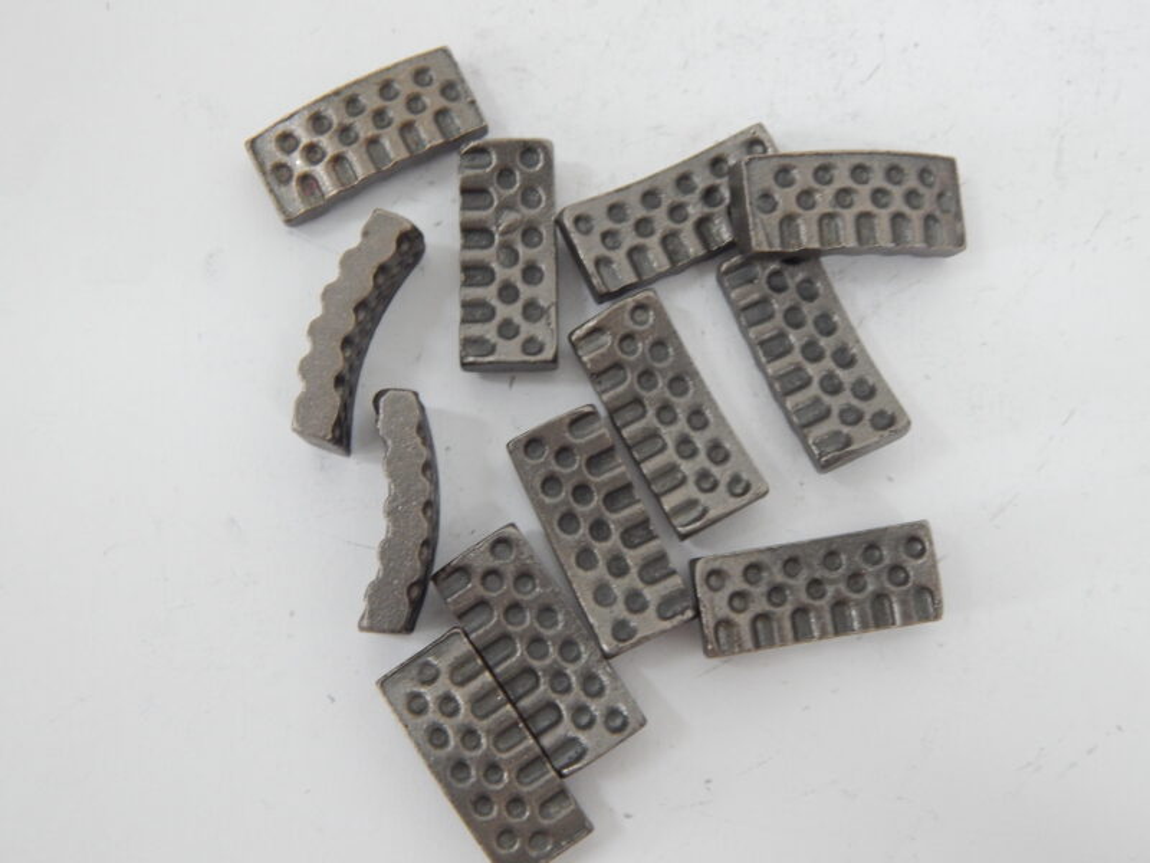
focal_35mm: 43
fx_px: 1429
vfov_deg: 33.6
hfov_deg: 43.9
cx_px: 575
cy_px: 432
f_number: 3.6
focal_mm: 7.7
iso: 400
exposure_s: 1/13
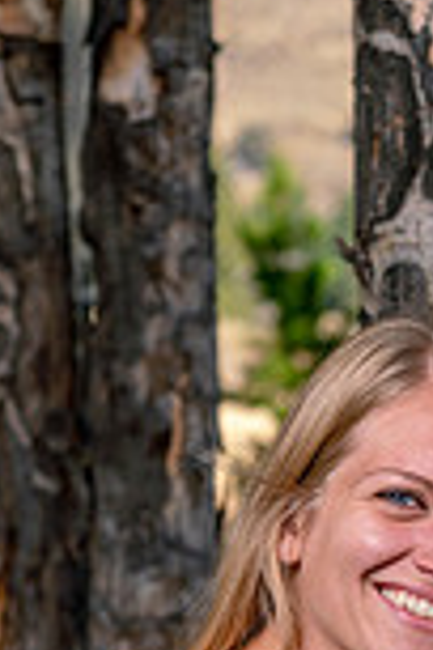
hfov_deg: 7.7
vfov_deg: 11.5
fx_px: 3175
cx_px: 505
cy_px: 684
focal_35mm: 176
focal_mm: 60
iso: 160
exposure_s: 1/1250
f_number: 4.5
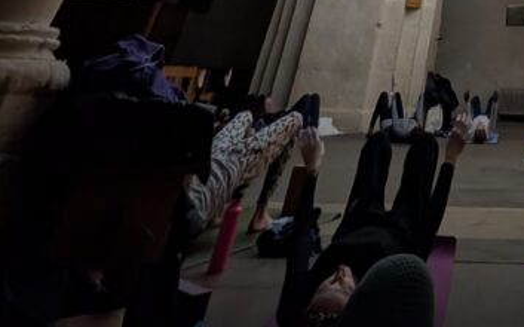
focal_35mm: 37
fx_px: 528
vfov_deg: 17.7
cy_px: -373
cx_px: 571
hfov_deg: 42.2
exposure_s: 1/25
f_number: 1.95
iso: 619
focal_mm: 2.23
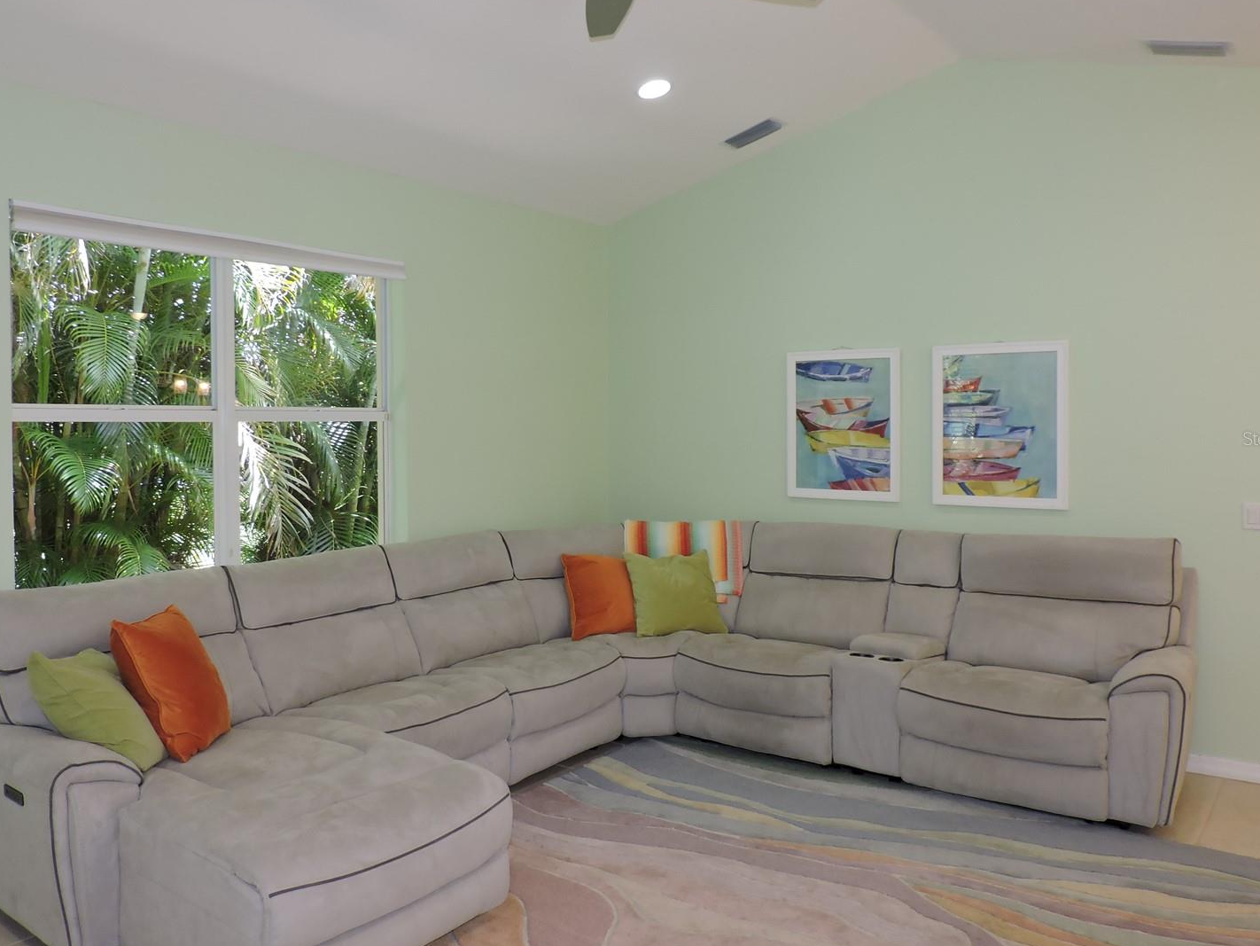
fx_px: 983
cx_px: 618
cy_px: 438
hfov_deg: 65.3
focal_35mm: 27
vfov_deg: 51.3
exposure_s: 1/40
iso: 220
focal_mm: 4.3
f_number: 3
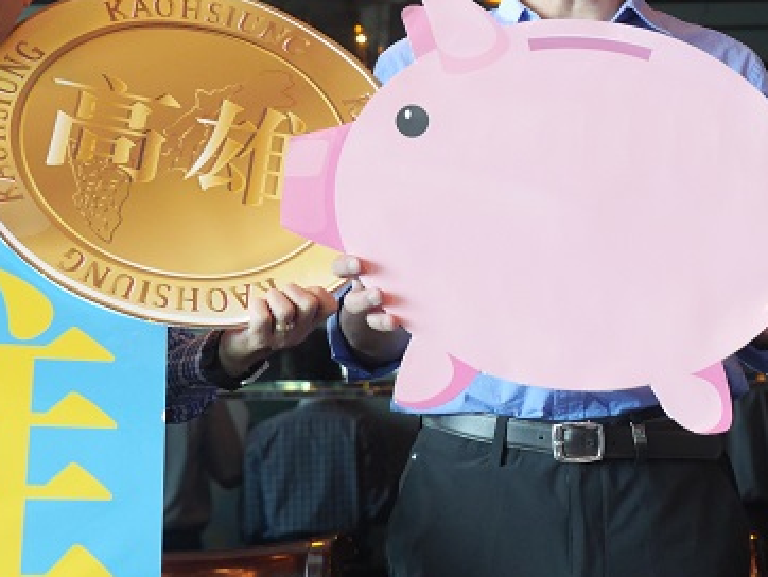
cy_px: 94
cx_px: 600
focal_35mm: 122
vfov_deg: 12.1
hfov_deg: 16.0
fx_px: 2709
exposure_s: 1/60
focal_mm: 26
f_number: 2.8
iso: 800
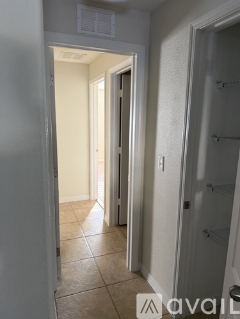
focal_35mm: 24
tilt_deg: -12.2
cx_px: 120
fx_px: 222
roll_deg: -1.2
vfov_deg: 71.6
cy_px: 160
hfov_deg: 56.8
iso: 250
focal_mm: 6.76
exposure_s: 1/60
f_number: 1.78
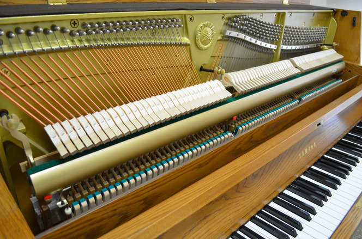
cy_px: 120
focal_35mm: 27
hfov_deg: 67.5
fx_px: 271
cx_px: 181
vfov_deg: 47.7
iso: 800
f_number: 4
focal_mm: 18
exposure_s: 1/60
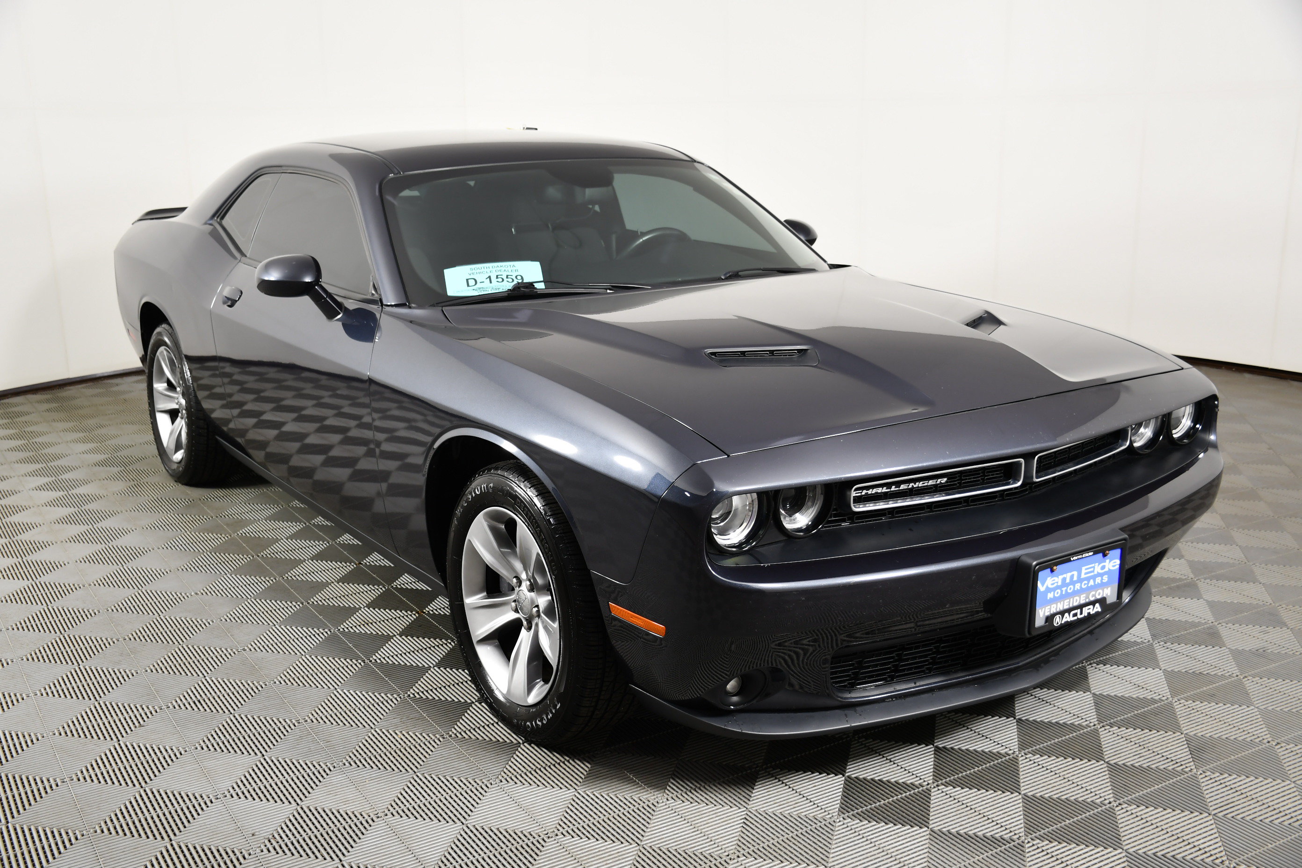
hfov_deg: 53.1
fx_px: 1302
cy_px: 434
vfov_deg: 36.9
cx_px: 651
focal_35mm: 36
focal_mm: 24
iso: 140
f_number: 3.8
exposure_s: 1/40
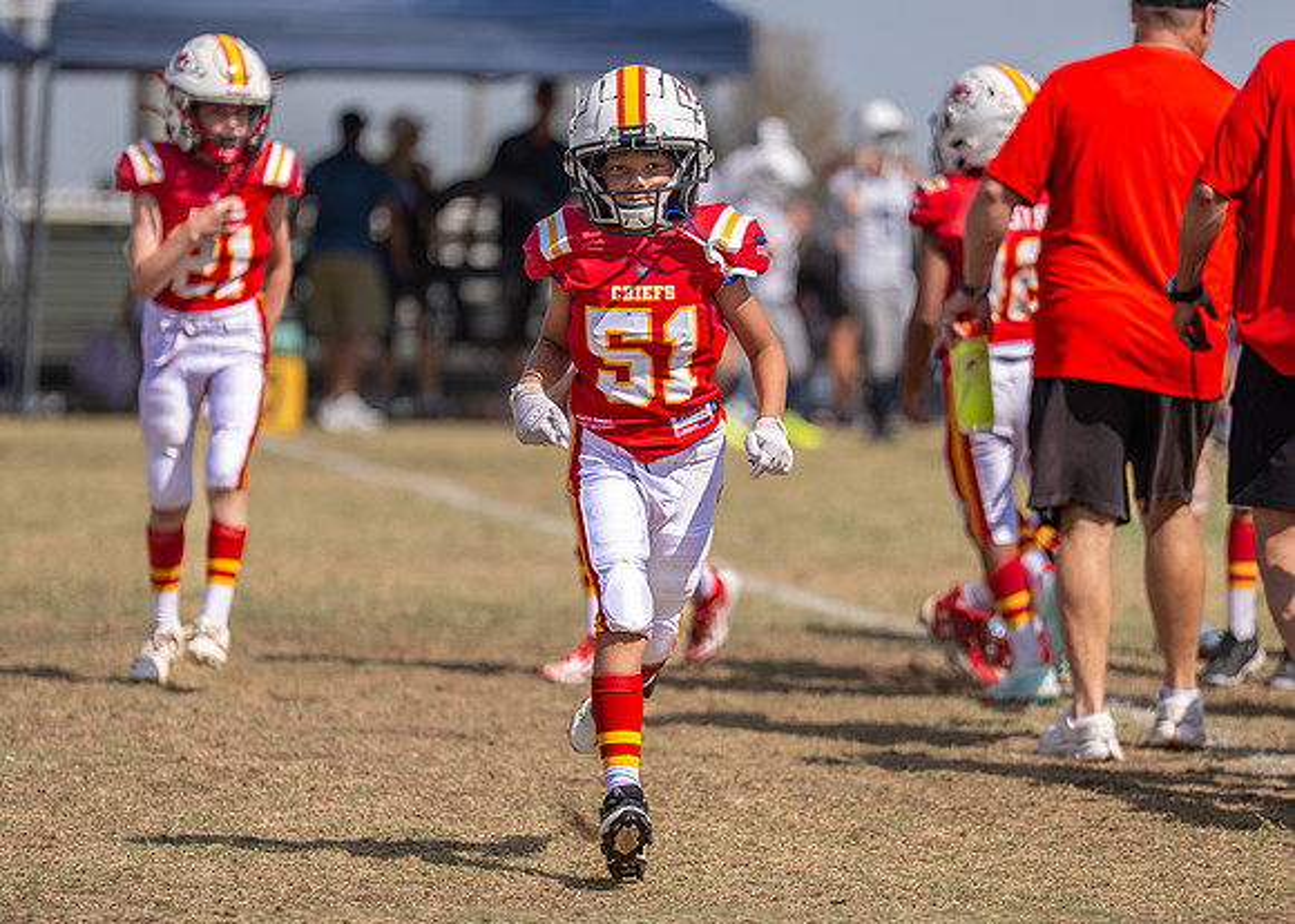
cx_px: 685
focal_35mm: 287
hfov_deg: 7.0
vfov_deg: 5.0
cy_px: 481
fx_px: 10547
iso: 100
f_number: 2.8
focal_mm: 200
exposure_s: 1/2500
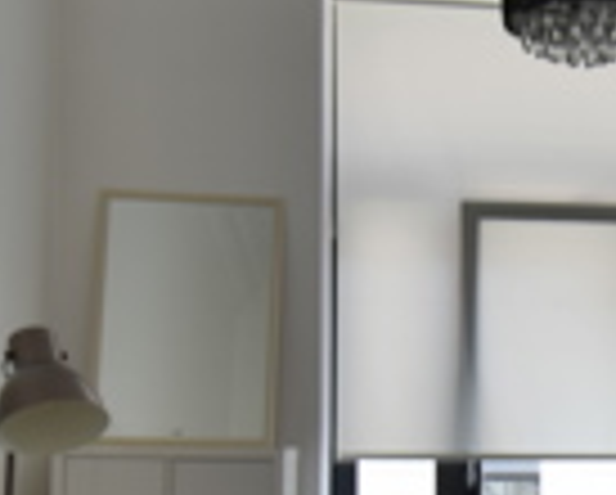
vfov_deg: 20.1
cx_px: 733
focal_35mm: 74
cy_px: 495
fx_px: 1351
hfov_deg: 23.5
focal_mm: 10
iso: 100
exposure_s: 1/6
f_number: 4.5
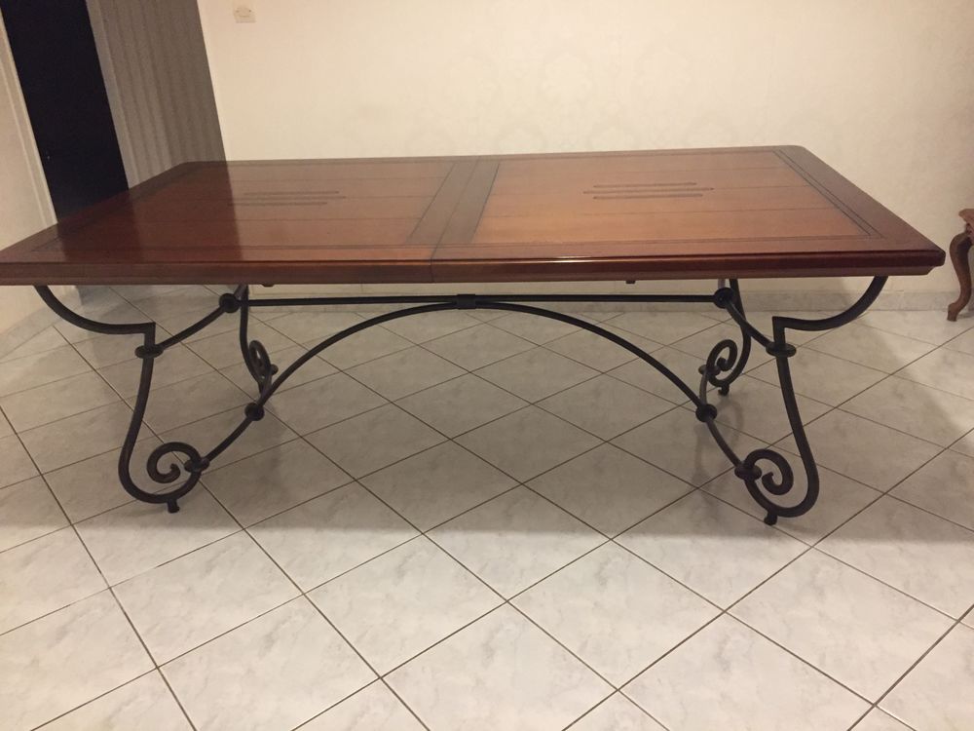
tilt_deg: -25.2
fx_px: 816
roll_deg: +2.5
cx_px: 487
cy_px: 366
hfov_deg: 61.7
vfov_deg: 48.2
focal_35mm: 29
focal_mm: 4.15
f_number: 2.2
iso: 250
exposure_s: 1/17
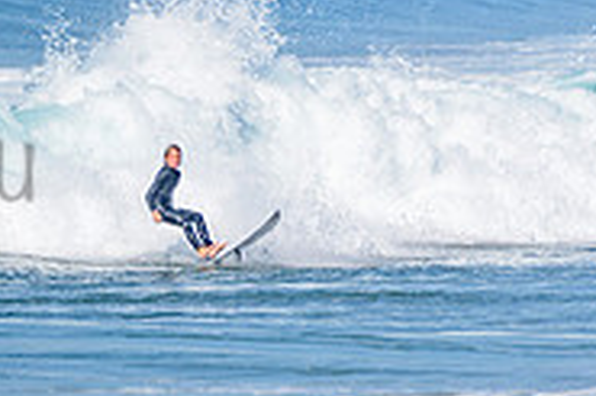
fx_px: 25985
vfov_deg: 0.9
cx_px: -306
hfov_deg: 1.3
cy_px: 127
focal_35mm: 1571
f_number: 5.6
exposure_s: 1/2000
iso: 125
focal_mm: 500
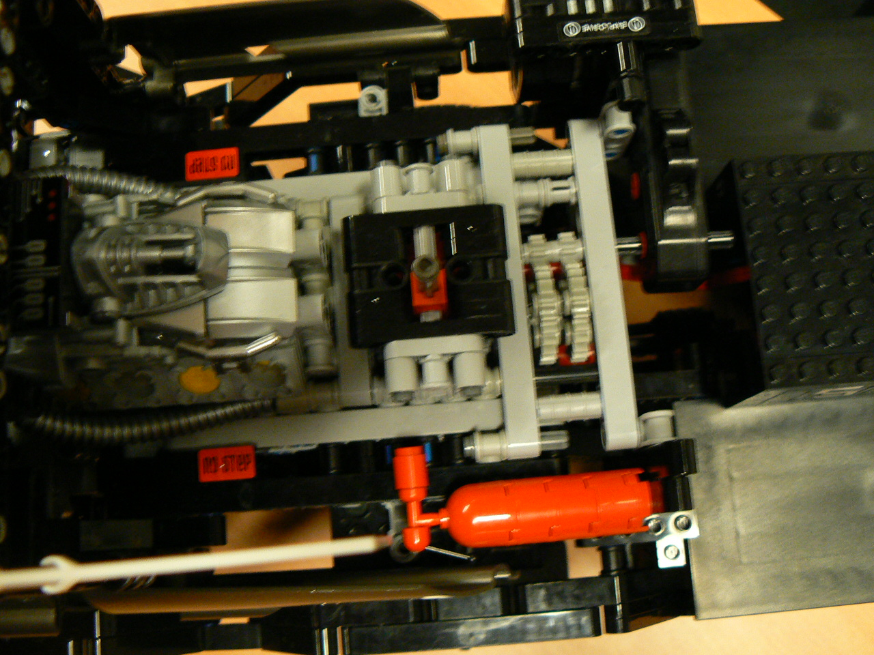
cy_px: 328
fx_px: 934
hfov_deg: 50.1
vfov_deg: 38.7
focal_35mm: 37
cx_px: 437
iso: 200
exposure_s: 1/13
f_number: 2.8
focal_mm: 6
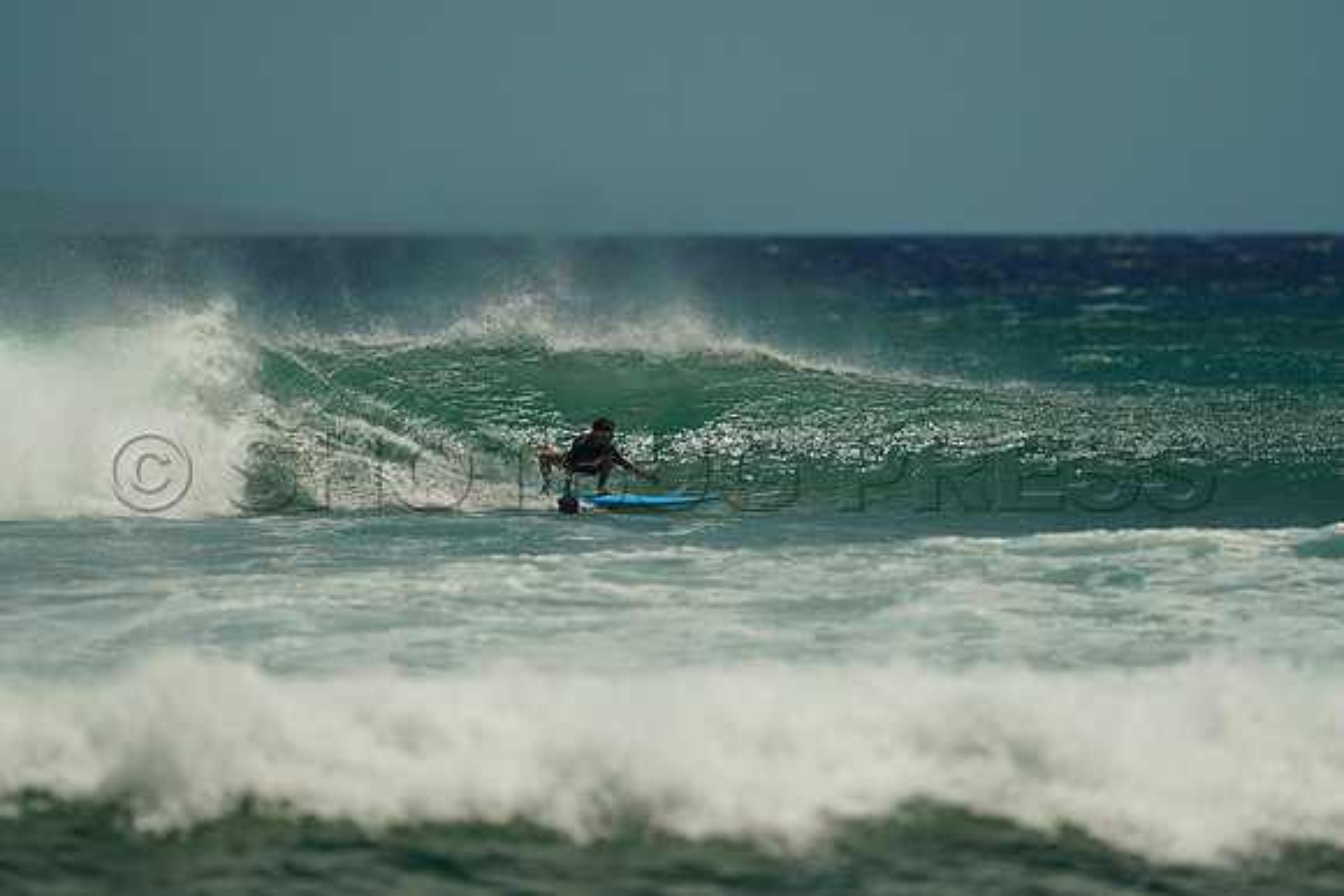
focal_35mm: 400
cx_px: 672
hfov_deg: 5.2
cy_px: 448
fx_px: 14936
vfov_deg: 3.4
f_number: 4
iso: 100
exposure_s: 1/1600
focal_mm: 400
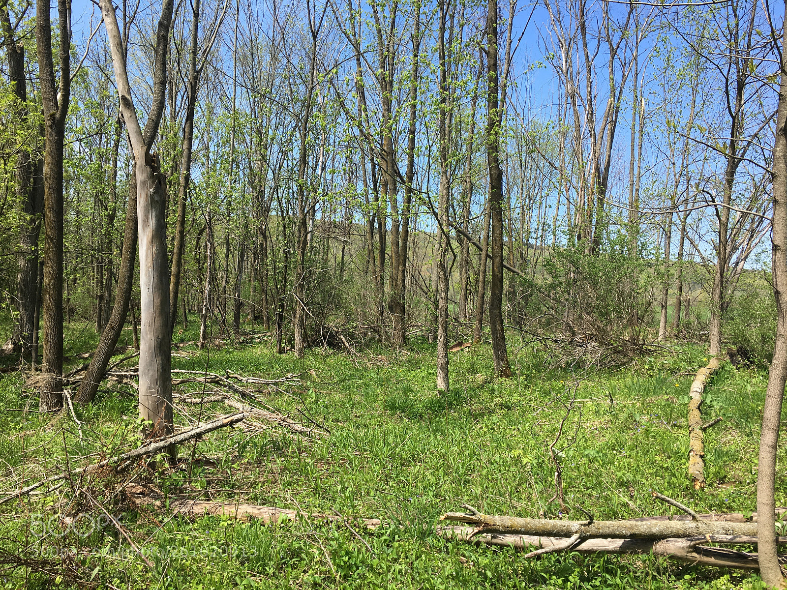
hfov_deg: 61.7
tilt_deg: +0.0
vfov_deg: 48.2
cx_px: 394
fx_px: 659
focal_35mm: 29
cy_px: 295
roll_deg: -3.5
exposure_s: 1/712
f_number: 2.2
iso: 25
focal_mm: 4.15
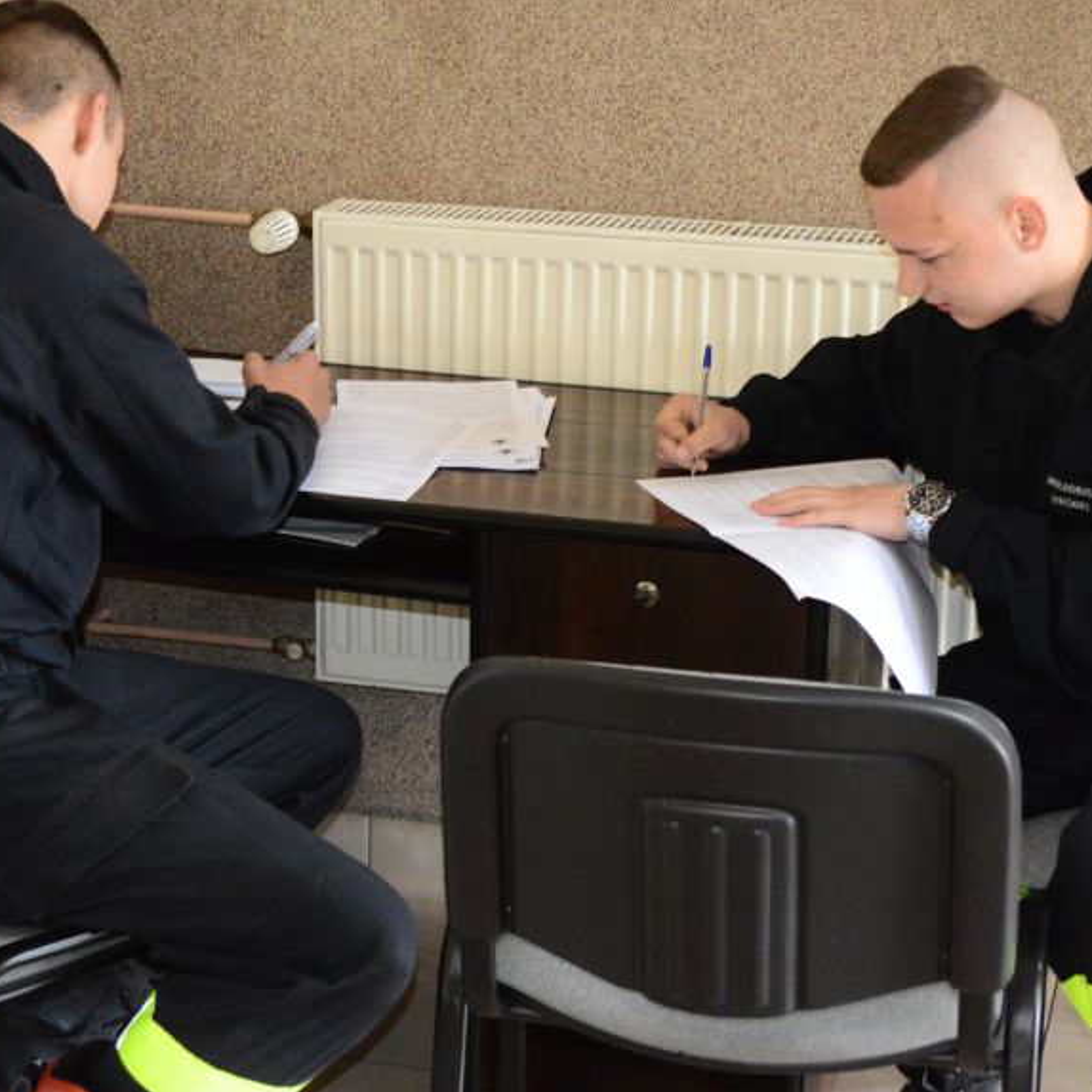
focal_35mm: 78
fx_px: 2775
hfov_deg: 22.3
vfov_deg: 22.3
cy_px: 495
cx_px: 564
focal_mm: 35
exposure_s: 1/60
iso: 2500
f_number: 5
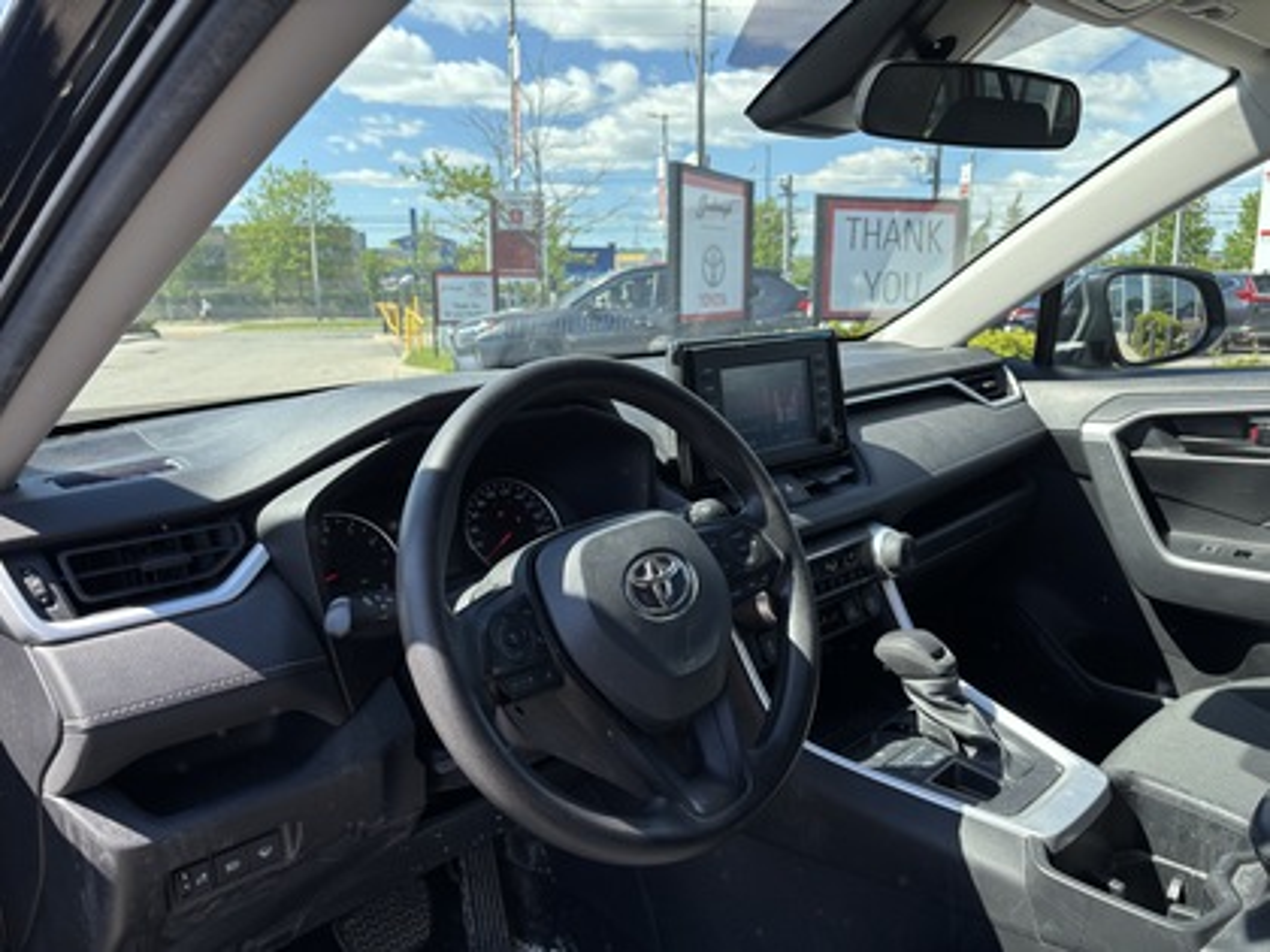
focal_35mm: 26
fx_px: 954
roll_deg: +0.5
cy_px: 476
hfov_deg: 67.3
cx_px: 635
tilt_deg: -11.5
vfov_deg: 53.1
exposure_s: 1/831
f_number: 1.6
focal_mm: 5.96
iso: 50
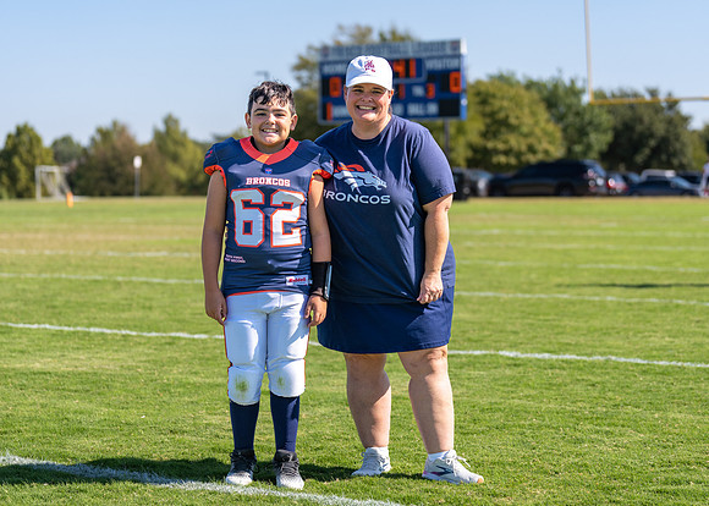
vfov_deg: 15.9
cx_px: 337
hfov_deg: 22.1
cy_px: 264
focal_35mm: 90
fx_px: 1816
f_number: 2.8
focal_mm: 76
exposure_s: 1/1250
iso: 100
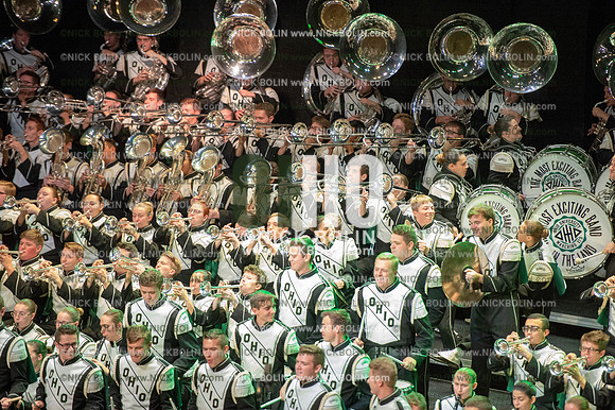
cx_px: 308
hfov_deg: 10.3
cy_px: 205
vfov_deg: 6.9
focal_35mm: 200
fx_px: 3415
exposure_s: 1/640
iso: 8000
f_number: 2.8
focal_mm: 200
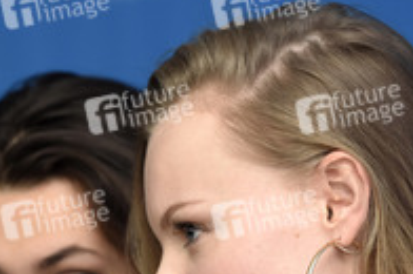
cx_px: 83
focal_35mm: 622
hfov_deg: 3.3
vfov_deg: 2.2
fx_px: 7124
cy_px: 268
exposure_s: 1/320
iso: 640
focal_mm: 180
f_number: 3.5
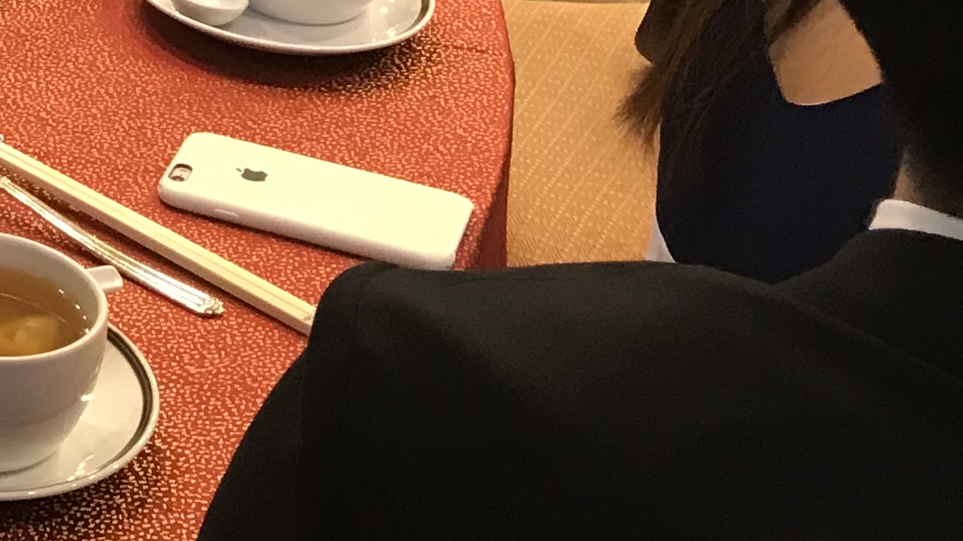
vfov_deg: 9.3
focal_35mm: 119
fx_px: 3038
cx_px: -476
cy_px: -683
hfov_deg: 16.4
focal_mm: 3.99
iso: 50
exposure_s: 1/17
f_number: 1.8
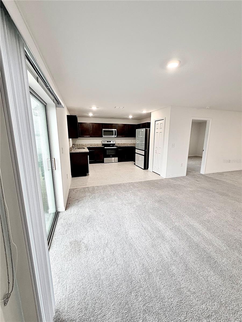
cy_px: 161
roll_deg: +0.2
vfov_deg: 102.1
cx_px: 121
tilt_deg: -10.6
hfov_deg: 85.7
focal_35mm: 14
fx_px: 130
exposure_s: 1/120
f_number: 2.2
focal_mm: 2.22
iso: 250
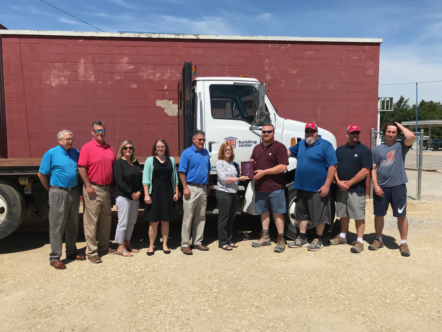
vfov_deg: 48.2
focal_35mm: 29
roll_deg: -0.1
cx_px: 214
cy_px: 169
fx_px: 370
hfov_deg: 61.6
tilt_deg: -3.0
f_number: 1.8
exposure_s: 1/3425
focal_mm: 3.99
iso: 20
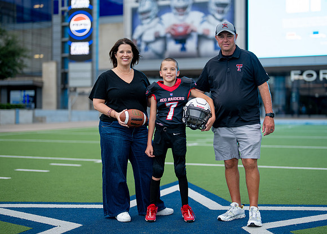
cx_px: 177
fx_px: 556
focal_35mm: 60
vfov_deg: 23.7
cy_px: 113
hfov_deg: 32.8
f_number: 1.2
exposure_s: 1/1000
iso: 100
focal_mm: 50
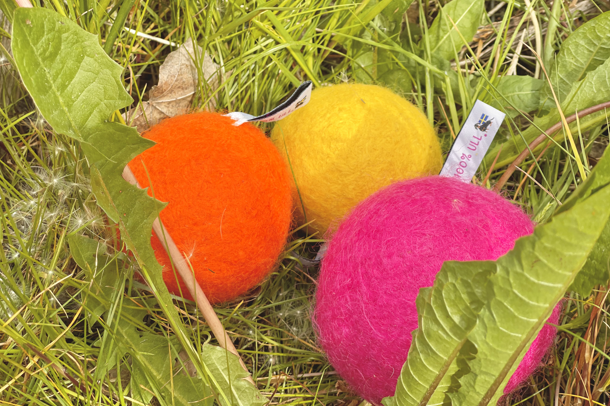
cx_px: 304
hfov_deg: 30.1
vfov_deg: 20.3
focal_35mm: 67
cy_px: 198
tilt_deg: -60.1
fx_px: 1135
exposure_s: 1/389
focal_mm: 7.5
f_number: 2.2
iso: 32
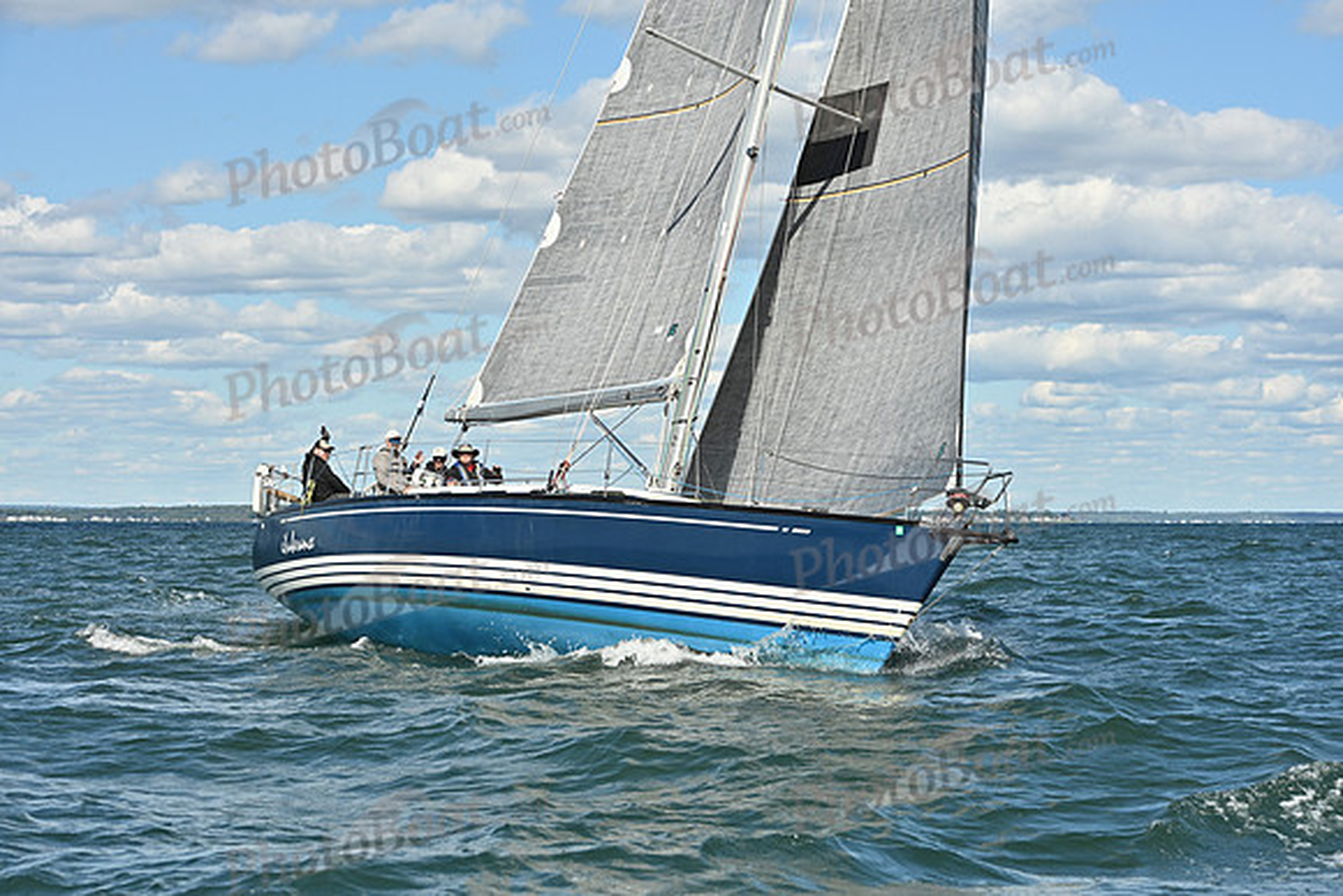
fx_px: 3209
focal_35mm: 86
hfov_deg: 23.6
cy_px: 448
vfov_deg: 15.9
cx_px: 672
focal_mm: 86
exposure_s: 1/1600
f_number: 9
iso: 320
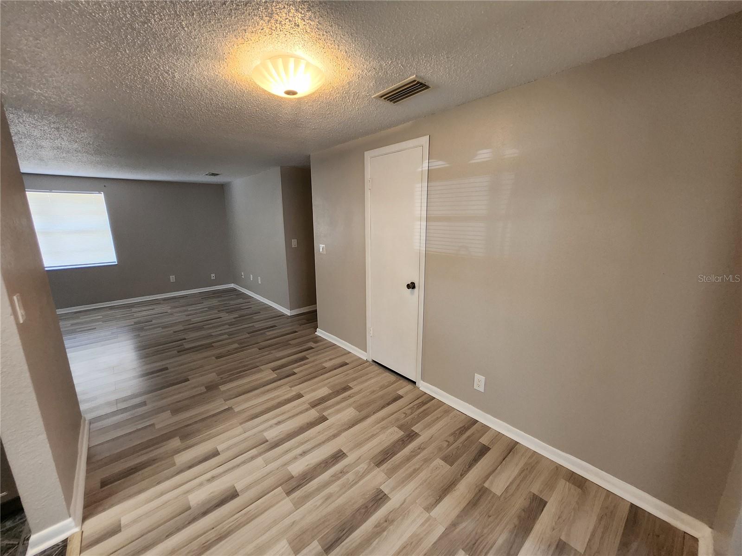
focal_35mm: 13
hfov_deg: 106.2
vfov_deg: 89.9
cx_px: 371
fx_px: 279
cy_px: 278
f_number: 2.2
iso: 250
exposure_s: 1/60
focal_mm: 1.74
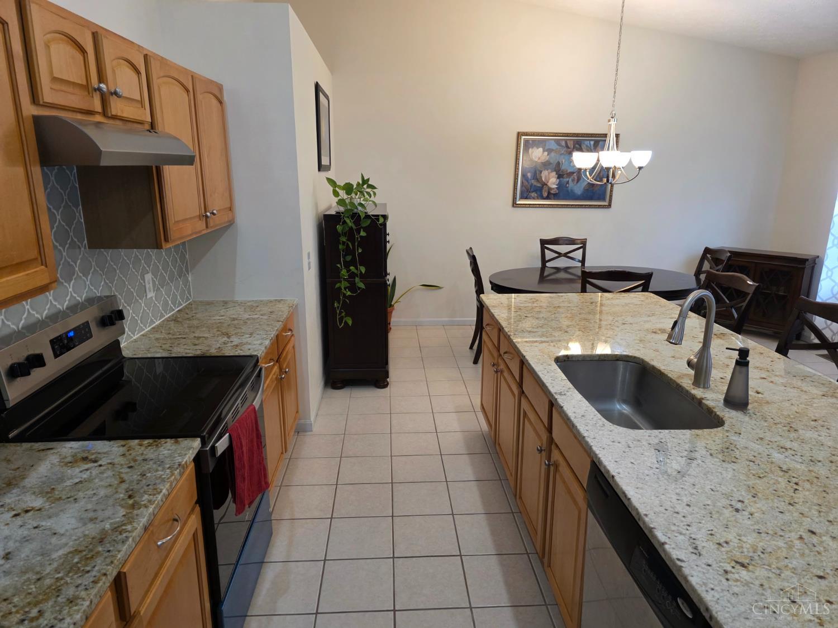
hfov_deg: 73.9
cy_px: 314
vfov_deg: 58.9
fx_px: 557
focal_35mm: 23
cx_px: 419
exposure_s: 1/120
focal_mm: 6.3
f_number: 1.7
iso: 320
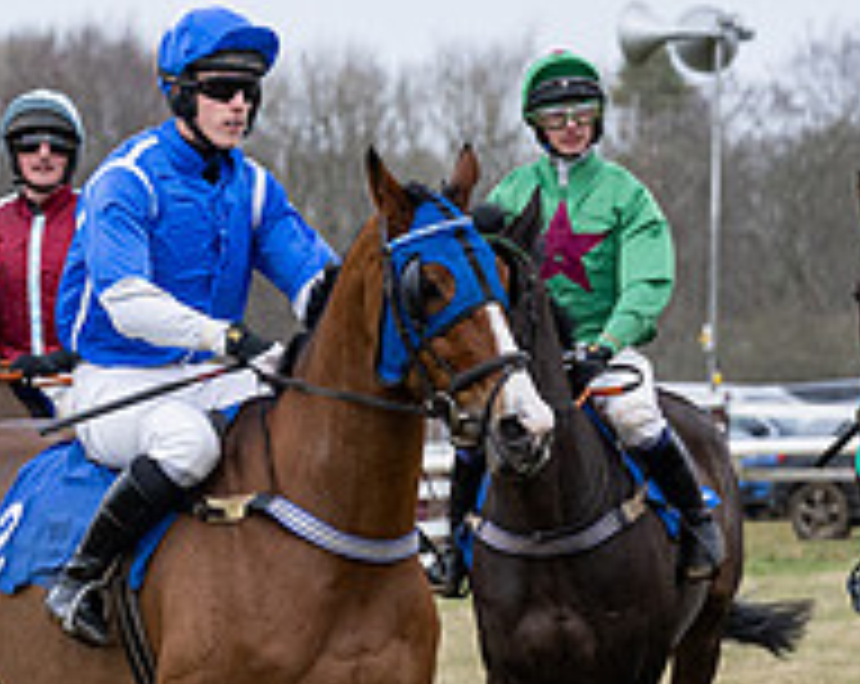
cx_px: 373
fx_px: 9373
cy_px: 521
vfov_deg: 4.2
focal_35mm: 369
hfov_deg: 5.3
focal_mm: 84
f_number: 4
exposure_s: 1/2000
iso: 800
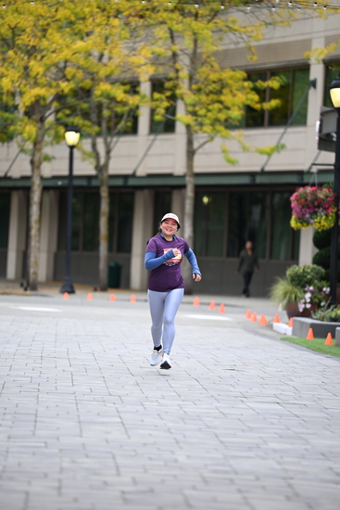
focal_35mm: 200
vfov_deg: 10.3
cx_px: 170
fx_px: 2831
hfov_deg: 6.9
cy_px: 255
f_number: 2.8
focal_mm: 200
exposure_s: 1/2000
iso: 640
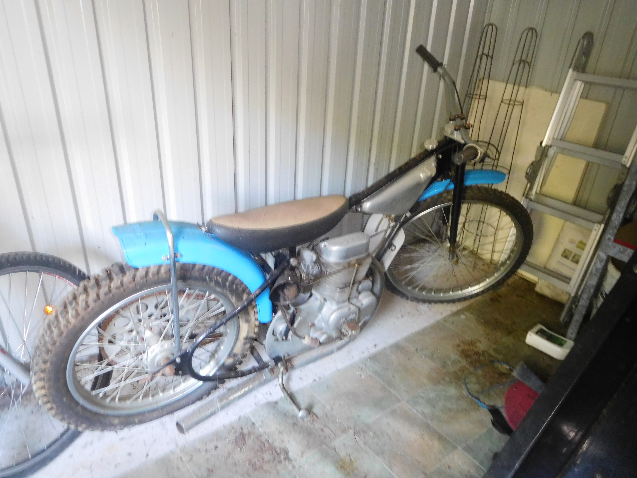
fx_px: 460
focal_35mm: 25
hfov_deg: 69.4
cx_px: 318
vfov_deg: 54.9
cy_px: 239
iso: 560
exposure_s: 1/8
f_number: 3.4
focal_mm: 4.5
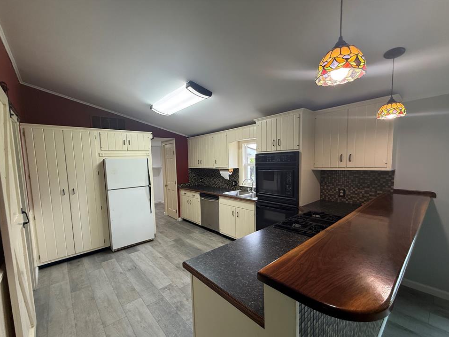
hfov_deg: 98.1
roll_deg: +1.4
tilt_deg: -4.0
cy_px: 179
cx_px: 213
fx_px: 195
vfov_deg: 81.7
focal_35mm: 15
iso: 200
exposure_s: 1/120
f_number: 2.2
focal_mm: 2.22
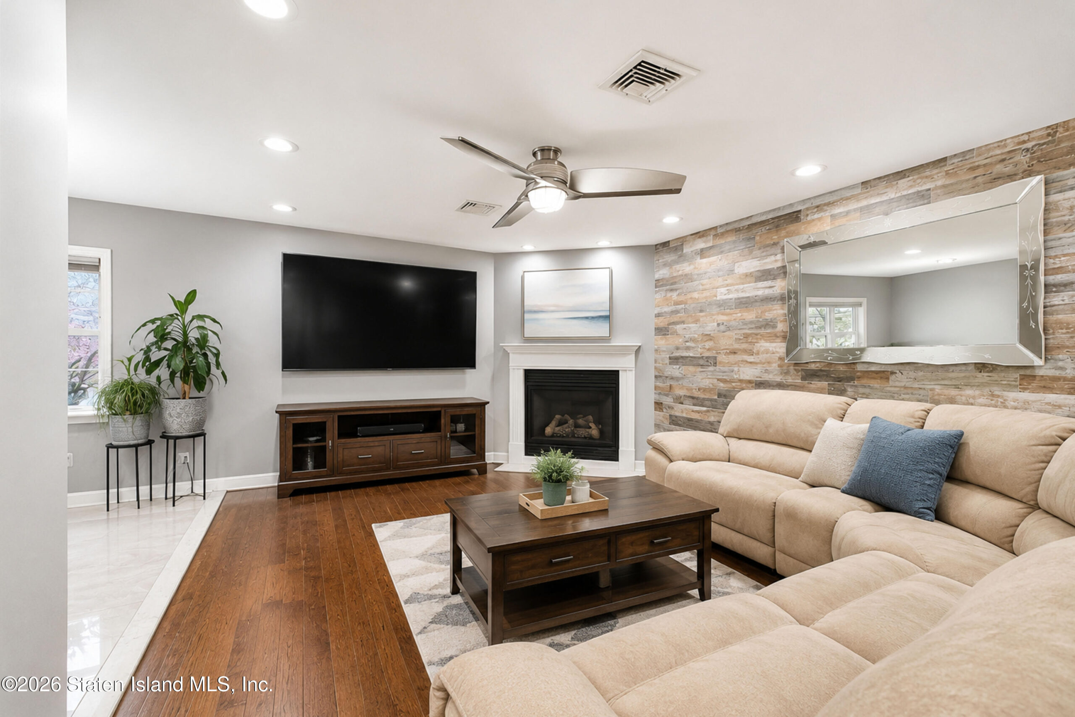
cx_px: 538
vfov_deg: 77.3
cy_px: 358
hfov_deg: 100.4
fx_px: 448
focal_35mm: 15
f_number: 5
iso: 2000
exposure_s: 1/60
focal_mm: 10
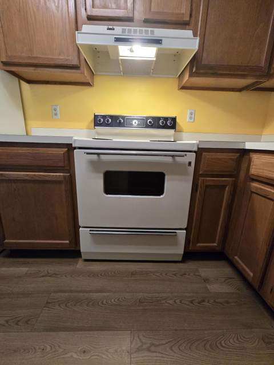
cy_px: 182
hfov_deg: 89.9
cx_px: 137
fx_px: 137
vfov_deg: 106.2
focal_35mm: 13
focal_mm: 2.2
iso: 640
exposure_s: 1/60
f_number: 2.2
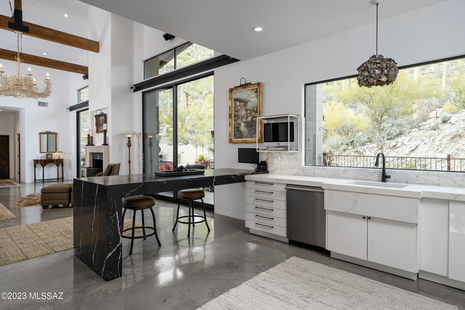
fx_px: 258
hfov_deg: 84.0
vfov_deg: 61.9
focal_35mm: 20
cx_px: 232
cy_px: 155
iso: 200
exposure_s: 1/20
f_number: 7.1
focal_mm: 20
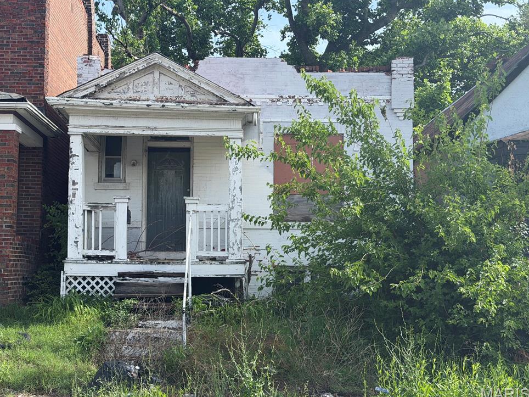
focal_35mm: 51
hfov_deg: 37.5
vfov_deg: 28.6
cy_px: 195
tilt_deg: +7.0
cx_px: 255
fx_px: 779
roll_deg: +0.4
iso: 64
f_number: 1.78
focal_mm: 6.76
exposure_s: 1/2033
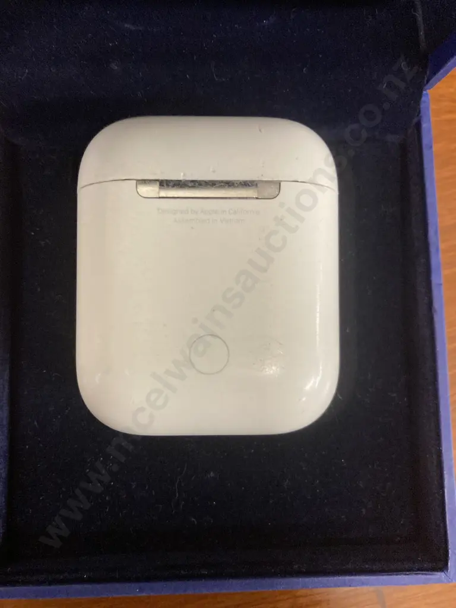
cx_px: 228
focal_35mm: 28
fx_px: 492
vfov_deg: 63.4
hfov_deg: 49.7
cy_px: 304
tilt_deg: -82.3
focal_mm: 3.99
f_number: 1.8
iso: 250
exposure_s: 1/50
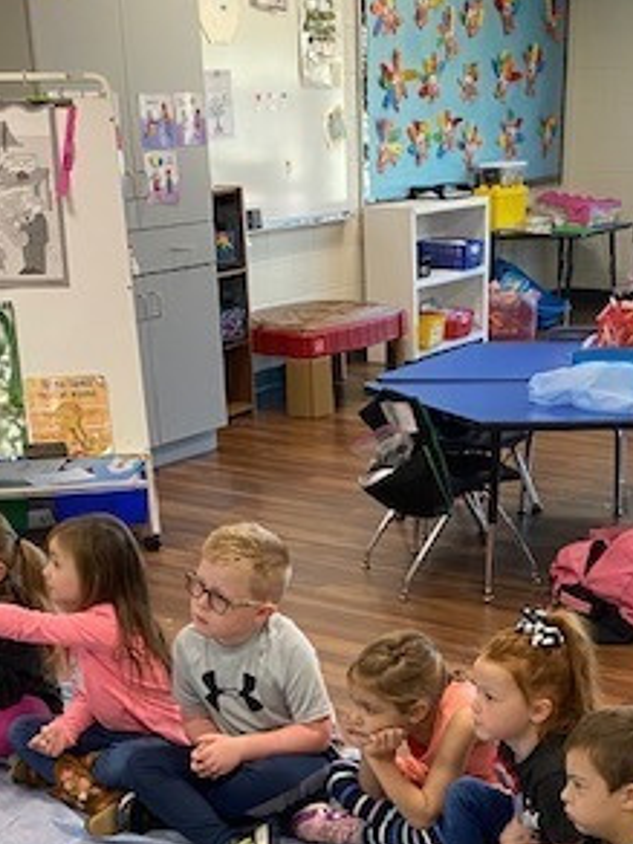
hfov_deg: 25.6
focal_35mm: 57
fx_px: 1390
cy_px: 853
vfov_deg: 31.2
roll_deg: +1.6
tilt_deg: -27.5
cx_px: 390
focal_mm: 4.25
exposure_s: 1/75
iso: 100
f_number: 1.8
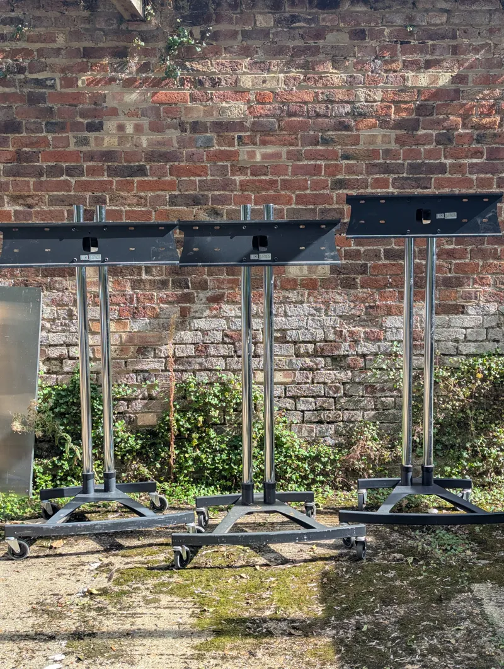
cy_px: 334
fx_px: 929
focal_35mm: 48
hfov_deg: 30.3
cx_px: 252
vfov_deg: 39.6
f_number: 1.85
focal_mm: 6.81
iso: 42
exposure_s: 1/612
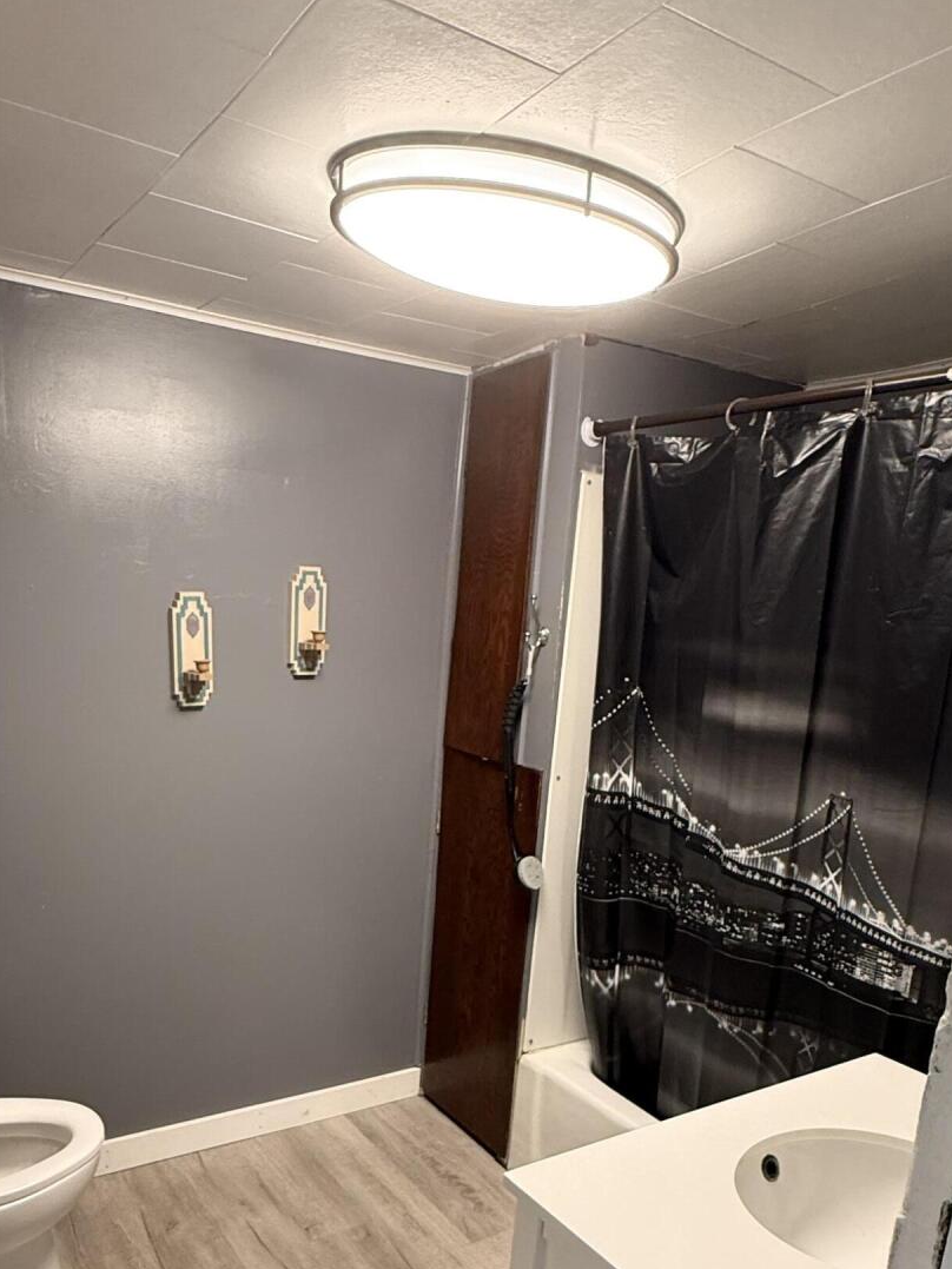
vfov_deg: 65.8
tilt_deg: -13.5
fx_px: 953
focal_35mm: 26
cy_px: 828
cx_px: 342
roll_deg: -2.9
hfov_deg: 52.4
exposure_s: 1/60
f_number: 2.2
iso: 250
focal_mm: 2.22
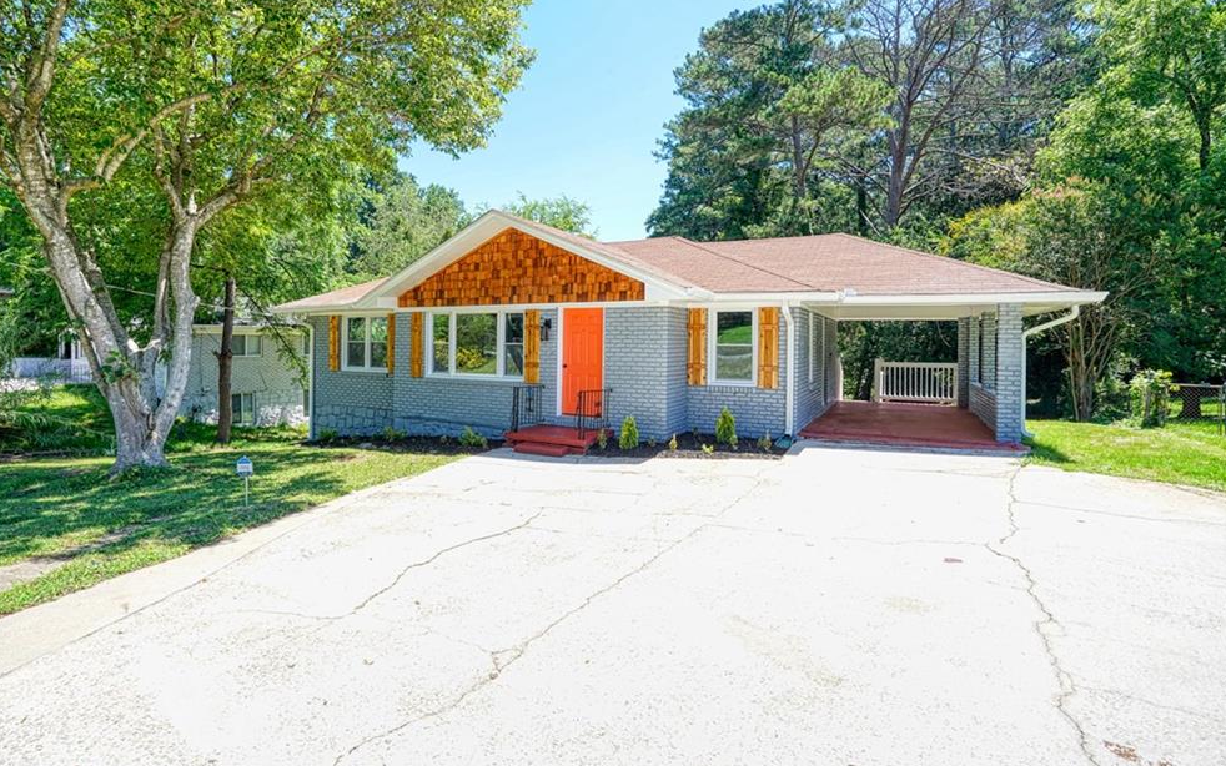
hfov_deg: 94.3
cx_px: 592
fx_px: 568
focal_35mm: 17
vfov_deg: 67.8
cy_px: 343
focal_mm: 16
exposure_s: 1/15
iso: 100
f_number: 18
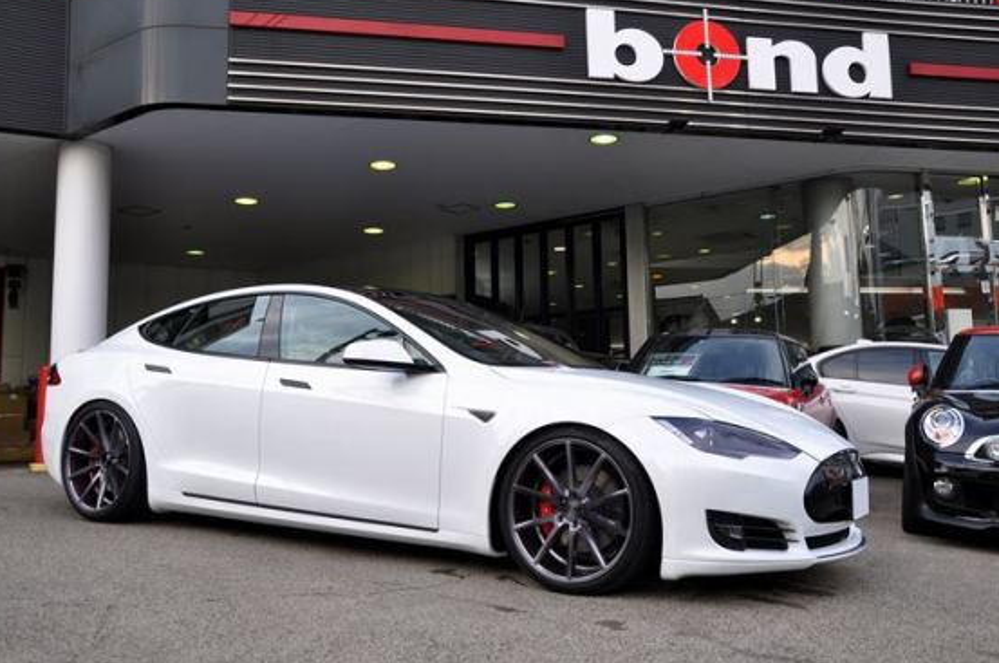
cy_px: 324
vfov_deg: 37.7
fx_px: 970
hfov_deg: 54.5
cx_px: 479
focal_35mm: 35
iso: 200
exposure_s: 1/125
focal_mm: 22
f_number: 6.3
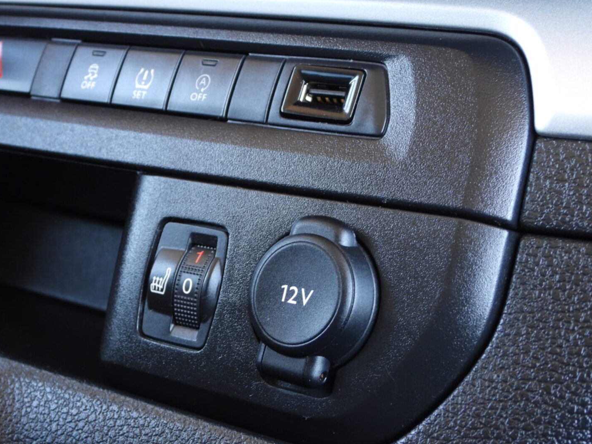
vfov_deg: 21.6
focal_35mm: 68
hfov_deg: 28.5
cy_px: 228
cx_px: 264
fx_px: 1163
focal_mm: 10.7
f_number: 3.5
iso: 280
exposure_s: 1/30
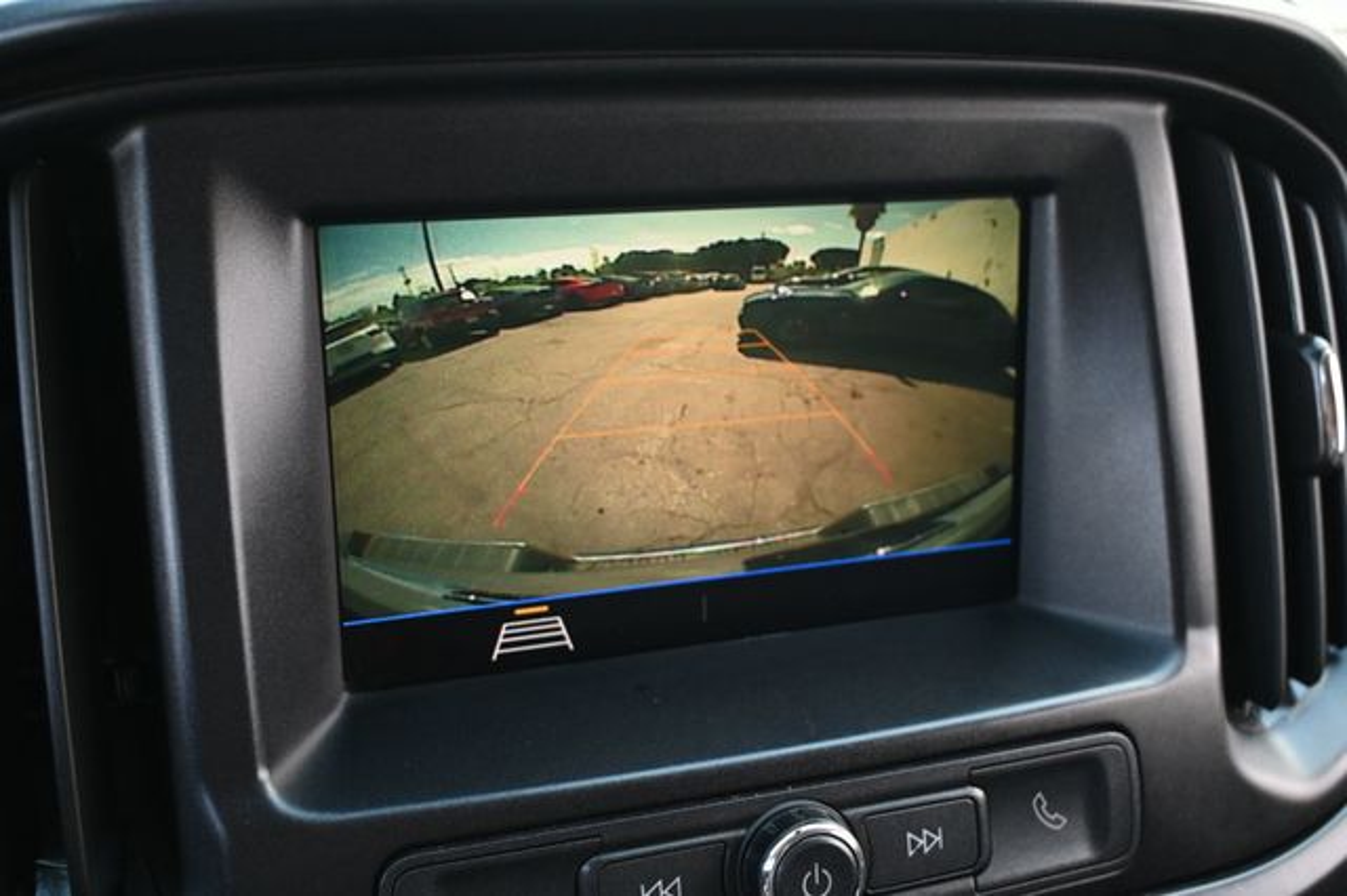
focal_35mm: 40
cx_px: 674
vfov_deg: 33.6
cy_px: 448
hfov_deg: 48.7
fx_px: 1486
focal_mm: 26.5
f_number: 4.5
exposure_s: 1/125
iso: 900
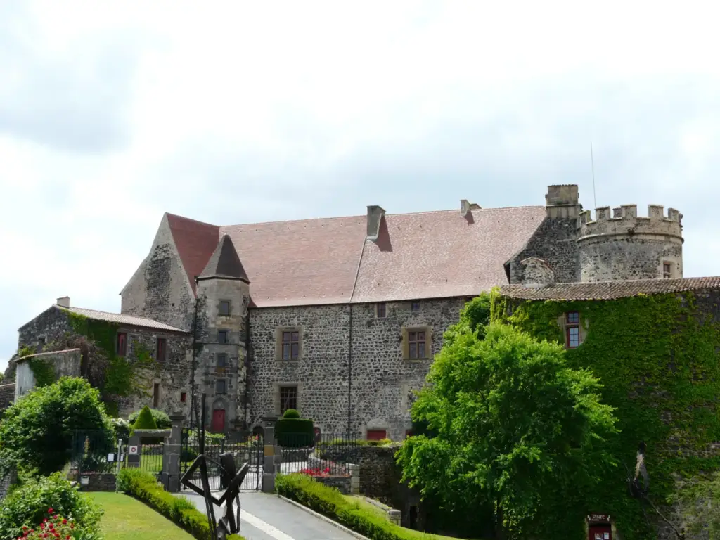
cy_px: 270
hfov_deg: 34.3
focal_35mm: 56
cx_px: 360
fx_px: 1165
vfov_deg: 26.1
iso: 100
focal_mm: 9.2
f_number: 5.6
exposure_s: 1/320
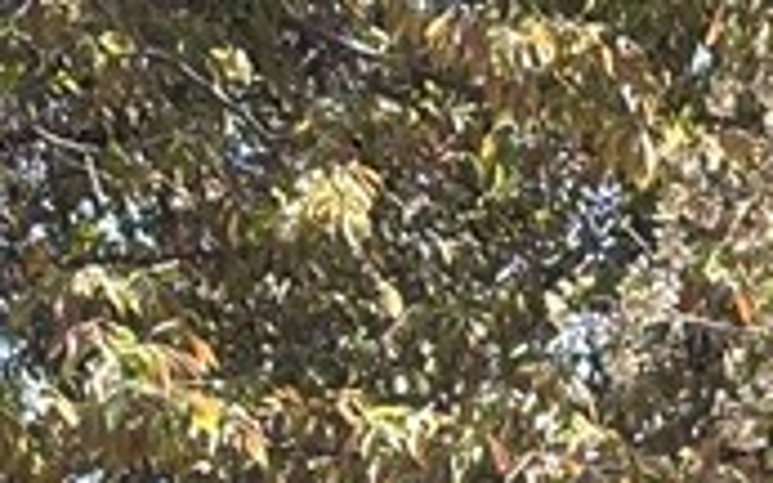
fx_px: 6866
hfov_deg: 6.4
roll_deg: -1.0
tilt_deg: -2.6
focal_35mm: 326
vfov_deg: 3.9
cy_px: 1619
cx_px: 1108
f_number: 1.6
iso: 32
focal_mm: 5.96
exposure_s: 1/393
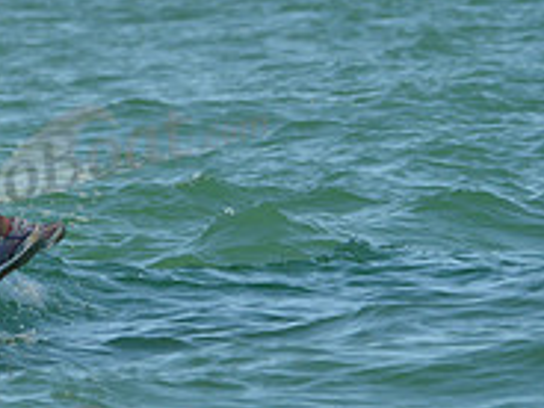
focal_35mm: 606
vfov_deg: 2.5
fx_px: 9523
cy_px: 55
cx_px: -299
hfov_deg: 3.3
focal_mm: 200
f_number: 6.3
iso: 200
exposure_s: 1/1000
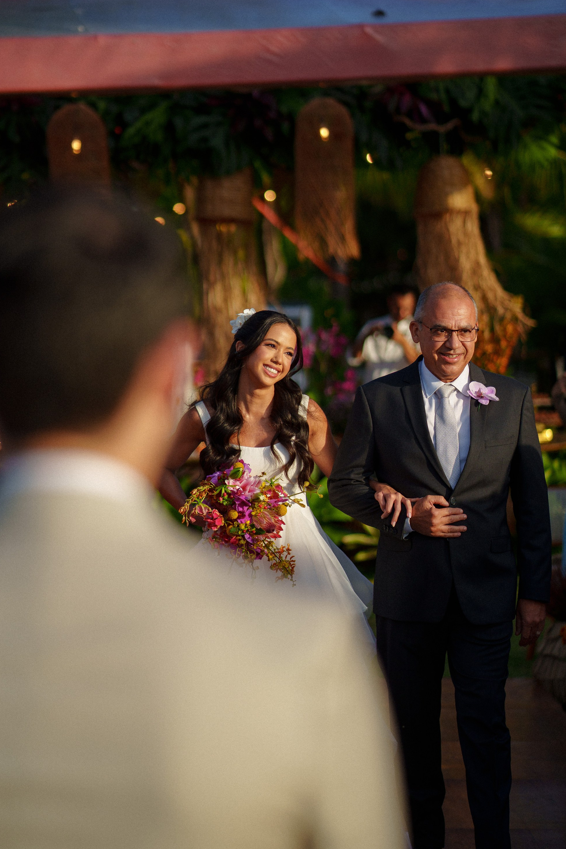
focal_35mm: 119
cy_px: 383
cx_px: 212
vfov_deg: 17.2
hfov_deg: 11.5
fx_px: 2806
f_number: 1.8
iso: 125
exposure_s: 1/3200
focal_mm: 85
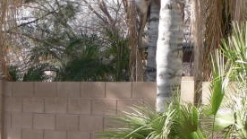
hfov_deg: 11.8
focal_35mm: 182
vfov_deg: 6.5
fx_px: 1192
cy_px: 240
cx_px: 23
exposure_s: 1/173
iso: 80
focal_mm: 6.3
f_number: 3.5
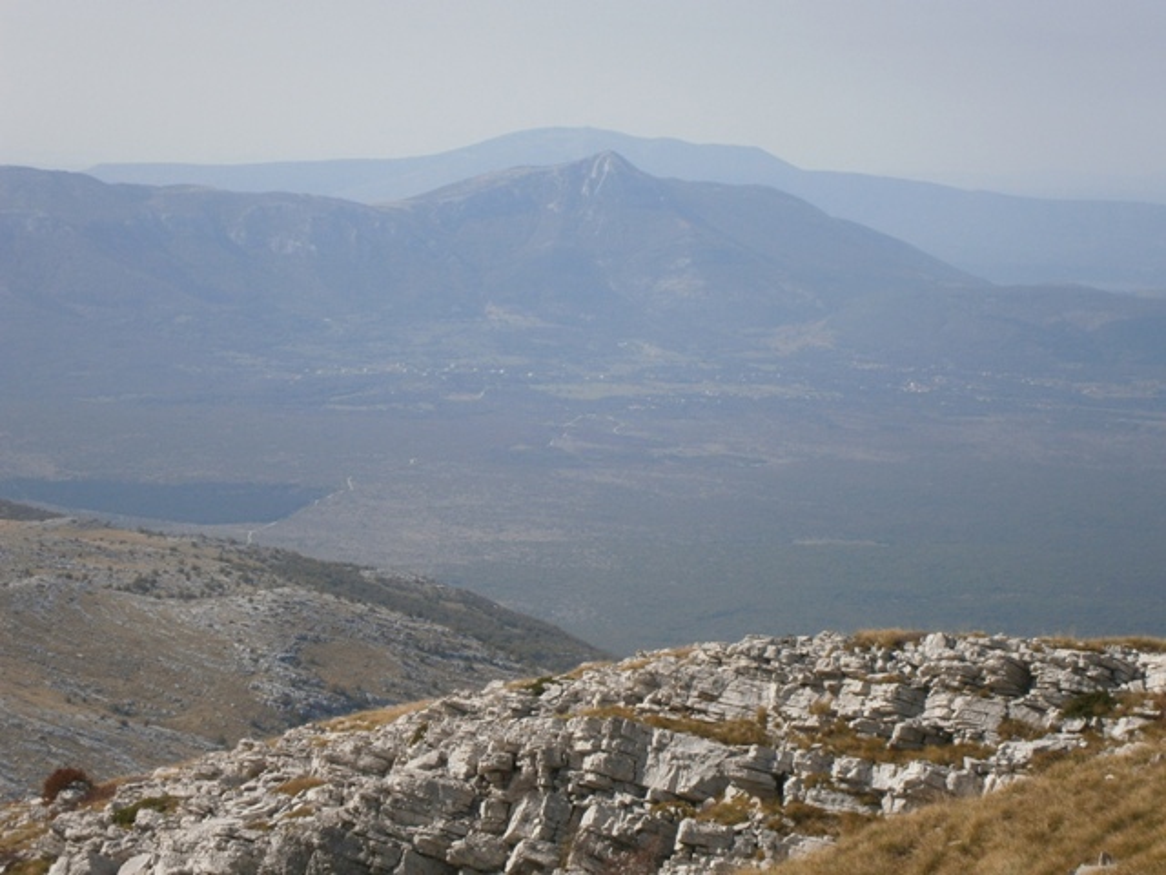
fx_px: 3739
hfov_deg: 17.7
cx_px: 583
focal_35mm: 111
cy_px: 438
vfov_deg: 13.3
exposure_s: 1/400
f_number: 5.8
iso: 80
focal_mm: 19.6
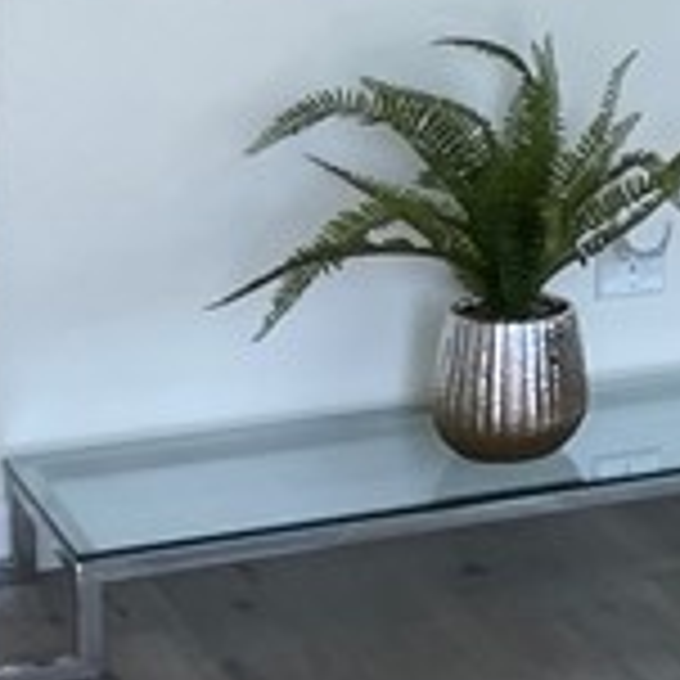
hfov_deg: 9.2
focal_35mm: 156
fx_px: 3467
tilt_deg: -9.5
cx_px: 1959
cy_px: -68
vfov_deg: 11.1
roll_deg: -4.2
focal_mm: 4.2
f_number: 1.6
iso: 50
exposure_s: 1/121
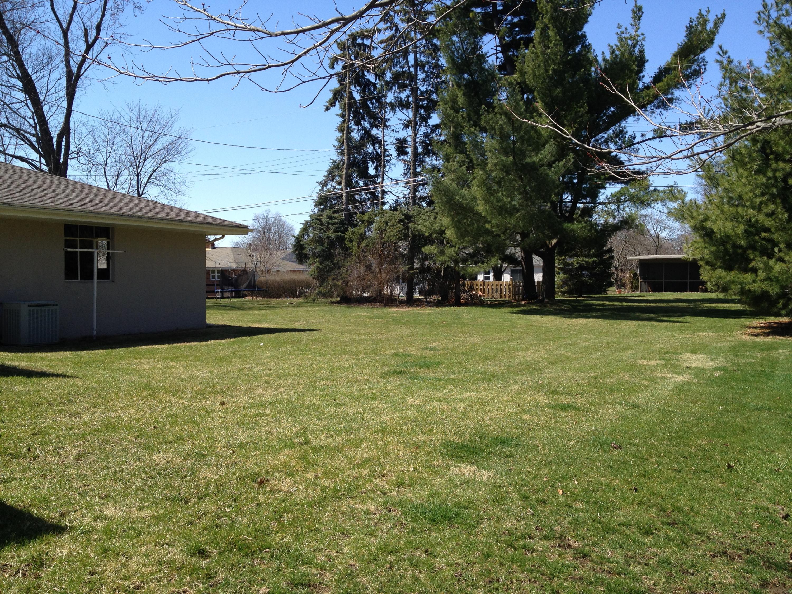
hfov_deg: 52.6
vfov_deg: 40.7
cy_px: 297
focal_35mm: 35
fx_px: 801
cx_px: 396
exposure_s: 1/1227
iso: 50
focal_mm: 4.28
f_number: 2.4
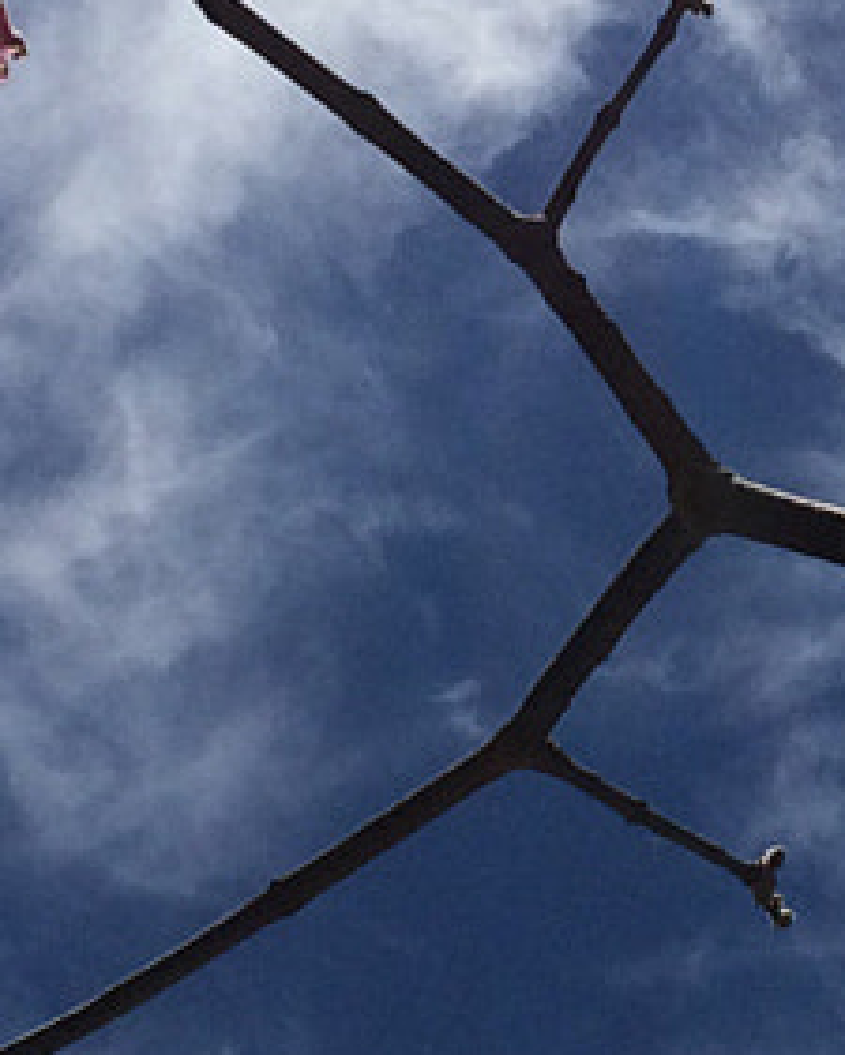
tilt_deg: +84.9
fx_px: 5030
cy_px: 353
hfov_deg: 9.6
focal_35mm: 161
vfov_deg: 12.0
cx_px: 721
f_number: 2.2
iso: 40
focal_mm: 4.15
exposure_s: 1/6849
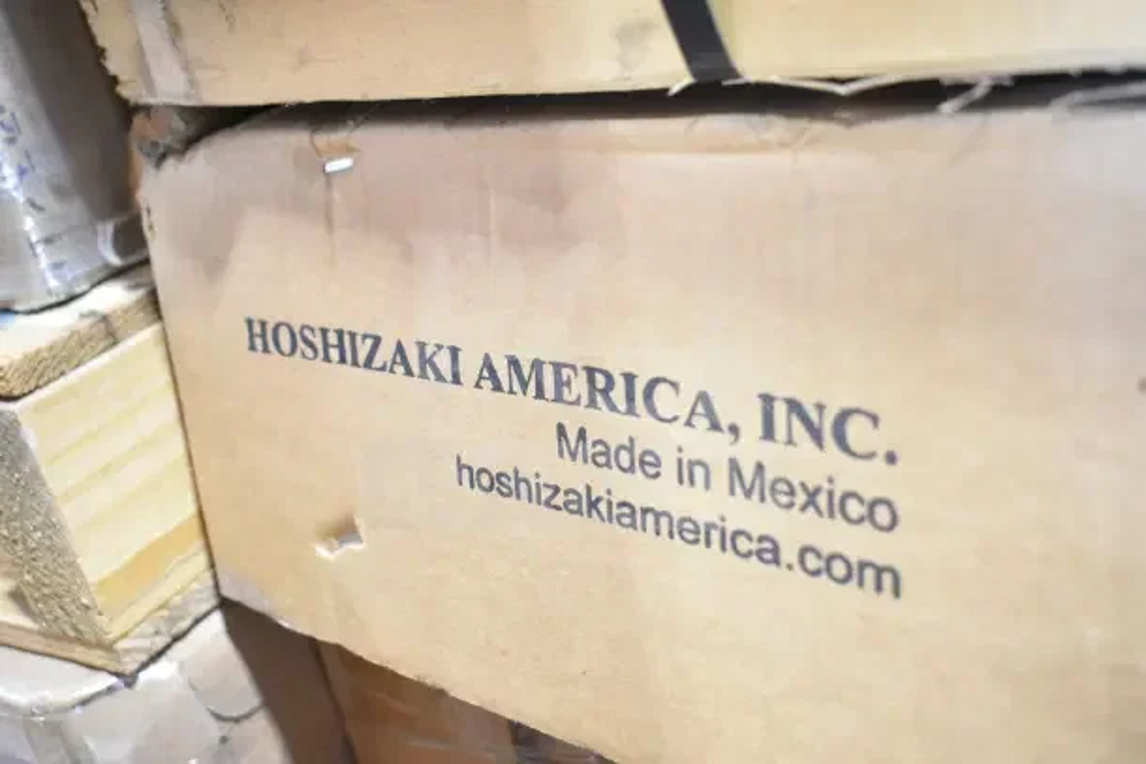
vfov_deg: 30.9
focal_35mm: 44
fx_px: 1385
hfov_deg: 45.0
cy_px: 382
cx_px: 573
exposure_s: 1/50
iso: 2000
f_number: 4.2
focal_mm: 29
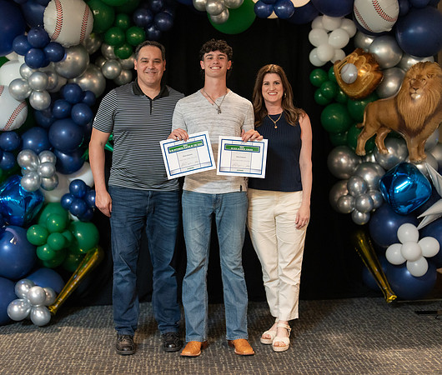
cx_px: 222
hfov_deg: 31.5
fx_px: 783
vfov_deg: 26.9
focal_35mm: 58
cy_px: 187
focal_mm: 50
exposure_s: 1/320
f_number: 1.2
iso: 1600
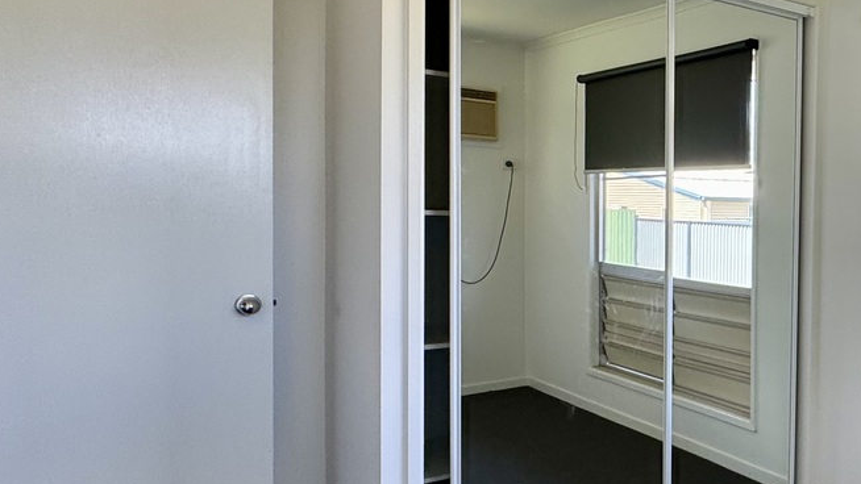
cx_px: 915
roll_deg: -0.8
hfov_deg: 45.0
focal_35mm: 35
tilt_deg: -1.4
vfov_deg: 33.7
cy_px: 241
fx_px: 799
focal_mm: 2.22
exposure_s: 1/126
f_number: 2.2
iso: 40
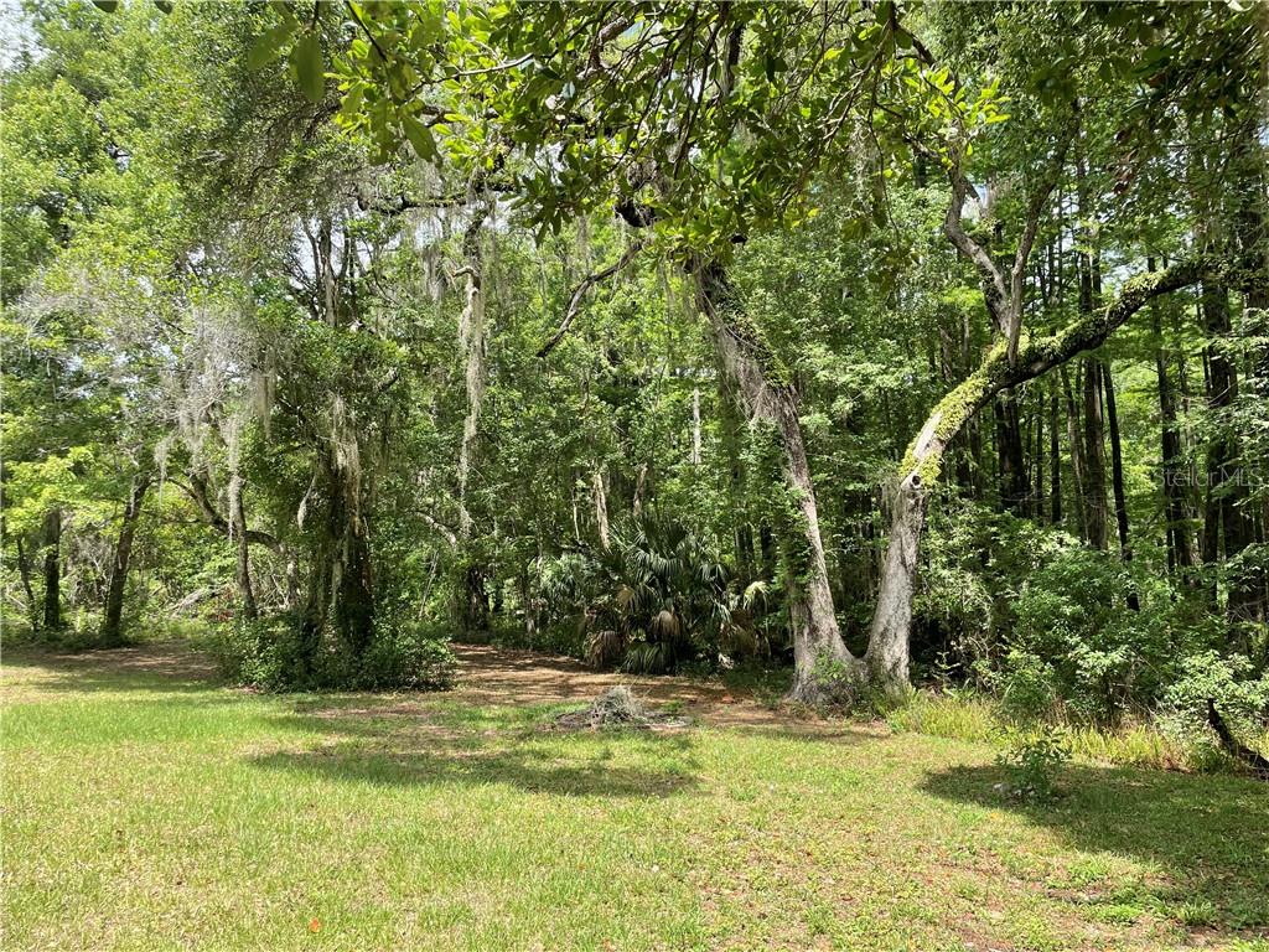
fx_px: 953
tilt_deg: +5.6
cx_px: 634
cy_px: 476
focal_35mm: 26
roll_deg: +2.2
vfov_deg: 53.1
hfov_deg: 67.3
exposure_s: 1/972
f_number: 1.6
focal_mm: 4.2
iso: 32
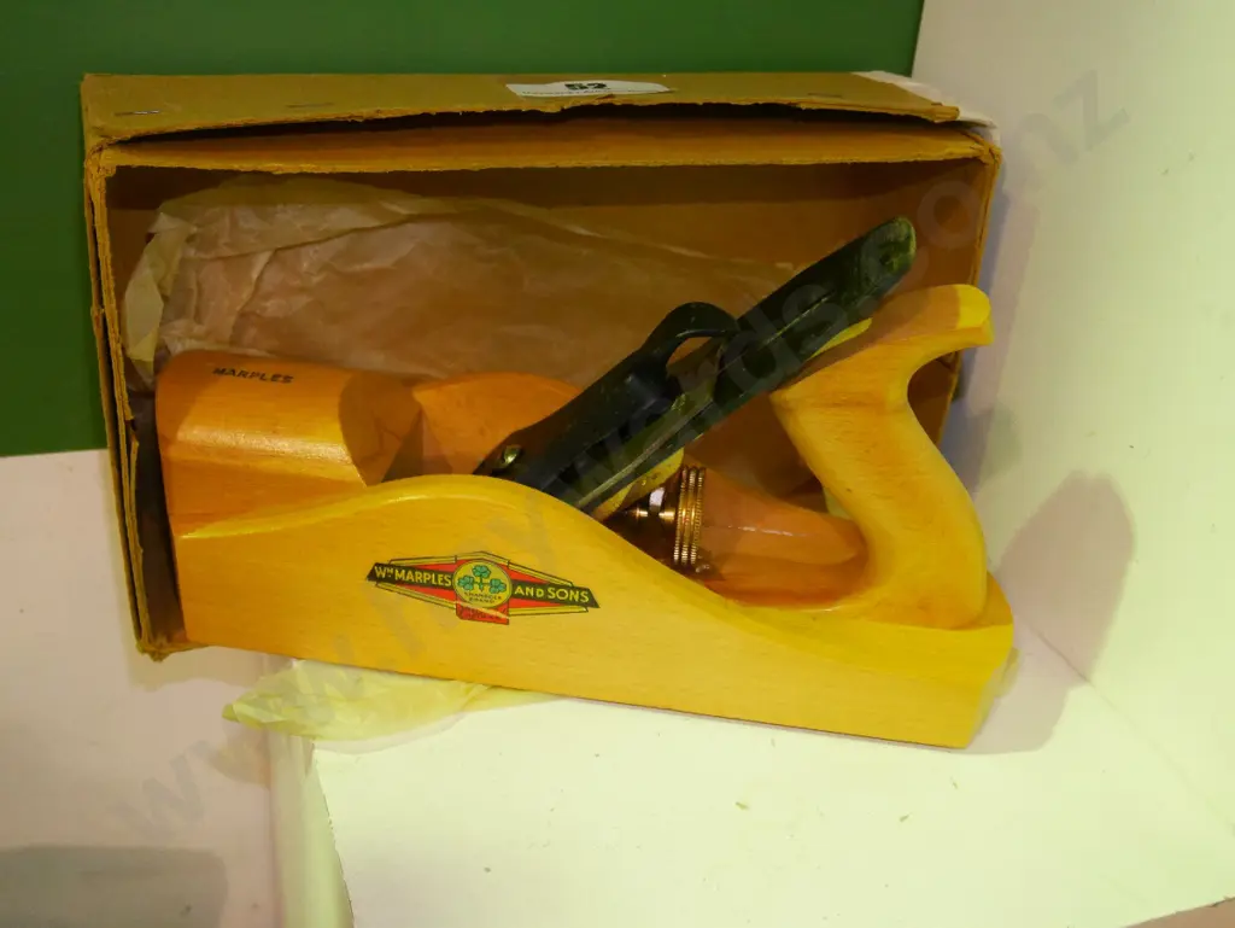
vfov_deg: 39.7
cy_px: 464
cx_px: 618
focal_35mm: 36
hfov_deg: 51.3
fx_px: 1285
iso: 3200
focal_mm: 18
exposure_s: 1/60
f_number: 4.2
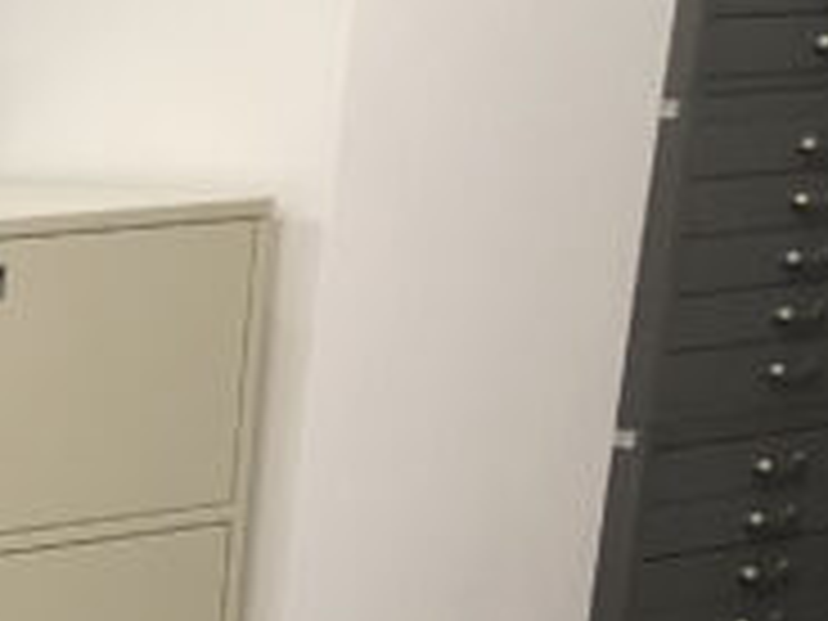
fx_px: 3731
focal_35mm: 156
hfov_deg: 10.9
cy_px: 1364
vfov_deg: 8.8
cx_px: -1120
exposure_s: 1/20
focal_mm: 3.99
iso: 40
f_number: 1.8
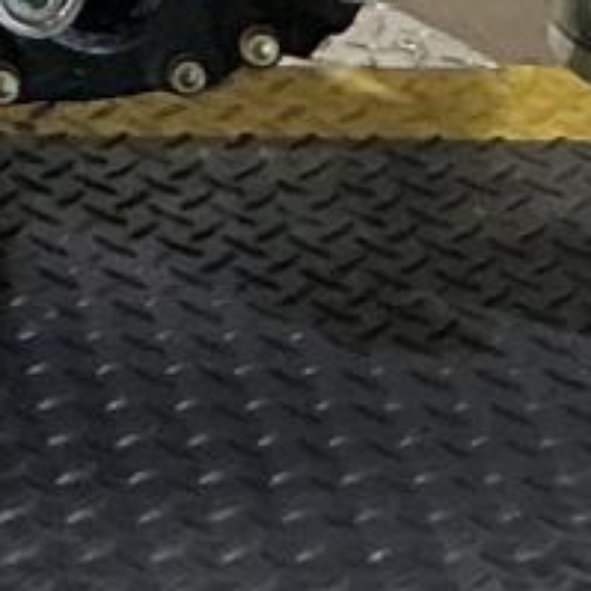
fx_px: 4984
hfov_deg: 6.6
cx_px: -621
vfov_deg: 6.0
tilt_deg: -8.8
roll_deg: +0.4
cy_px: -1553
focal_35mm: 258
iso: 100
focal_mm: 3
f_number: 1.8
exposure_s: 1/60
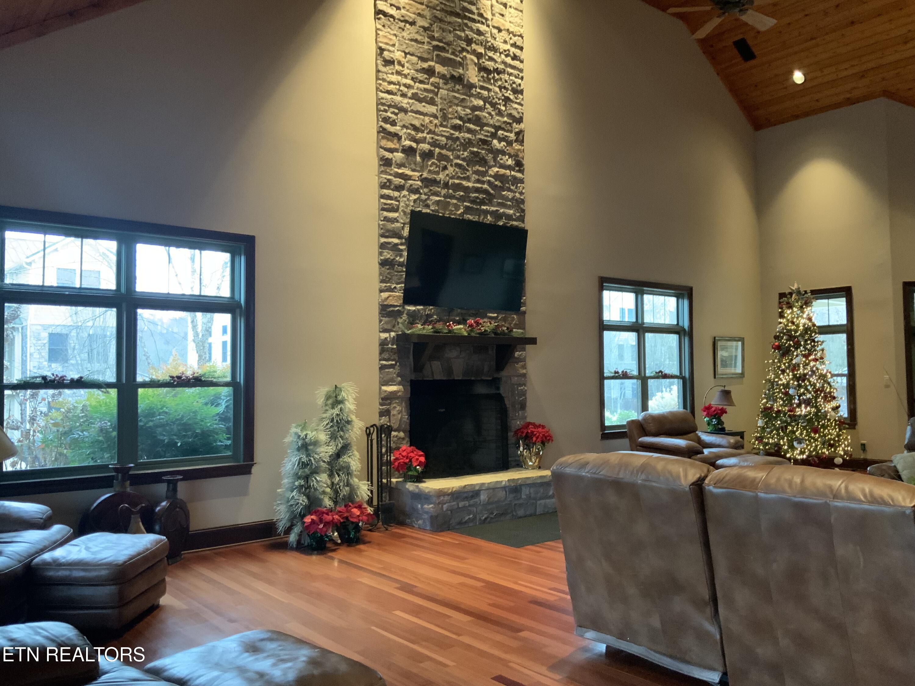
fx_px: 767
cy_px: 343
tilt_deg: +3.9
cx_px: 458
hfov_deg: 61.7
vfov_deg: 48.2
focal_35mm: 29
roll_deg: +0.8
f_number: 1.8
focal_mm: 3
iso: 250
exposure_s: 1/40
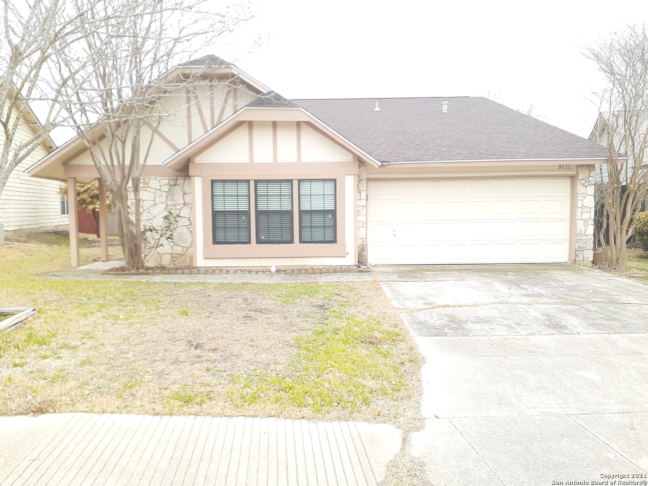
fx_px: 505
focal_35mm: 27
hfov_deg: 65.3
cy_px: 243
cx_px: 324
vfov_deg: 51.4
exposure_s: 1/123
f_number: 1.9
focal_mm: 3.6
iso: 40
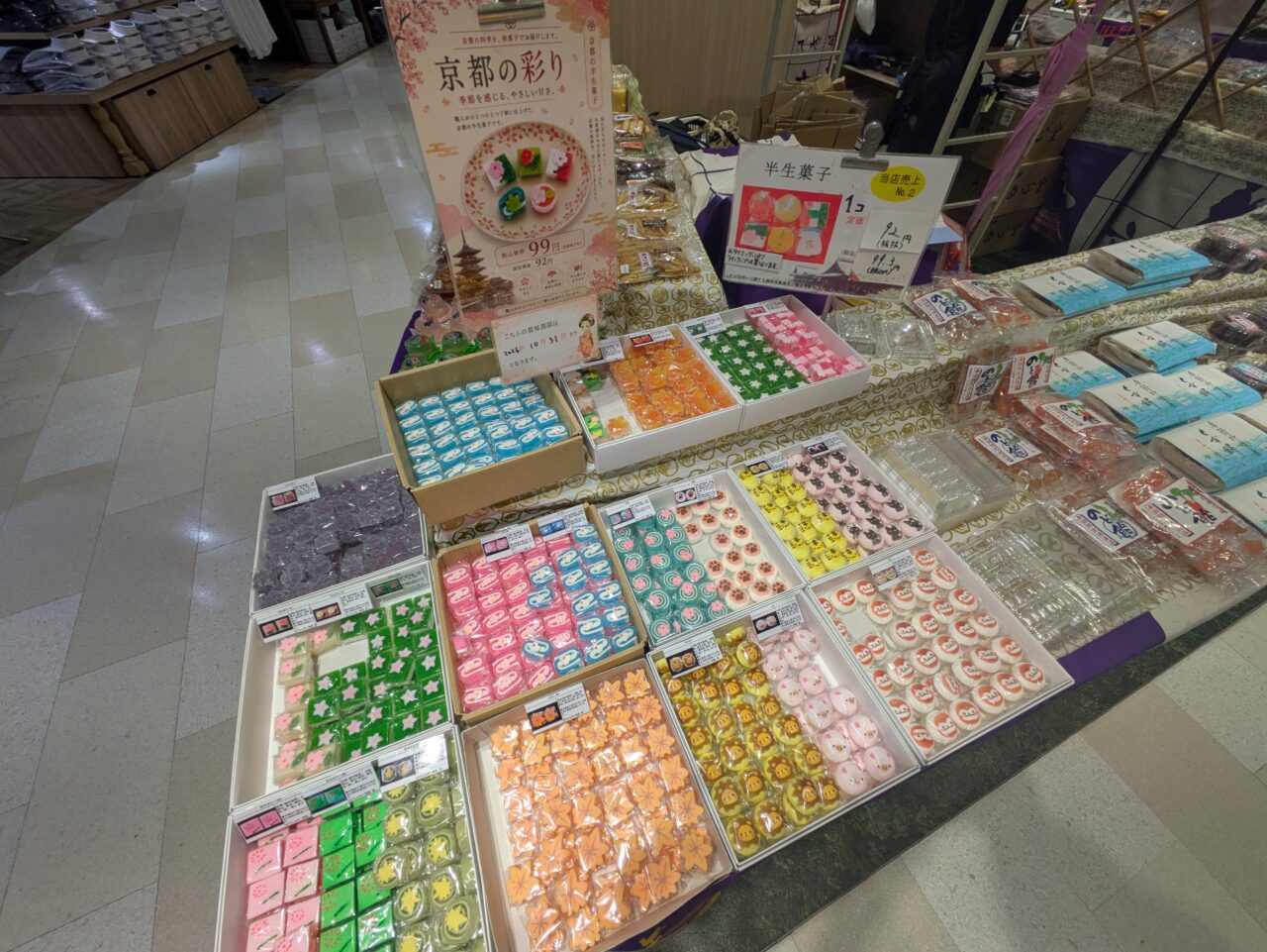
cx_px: 634
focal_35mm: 14
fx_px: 513
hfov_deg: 102.0
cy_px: 476
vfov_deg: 85.7
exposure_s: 1/202
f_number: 2.2
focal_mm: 1.83
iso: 44
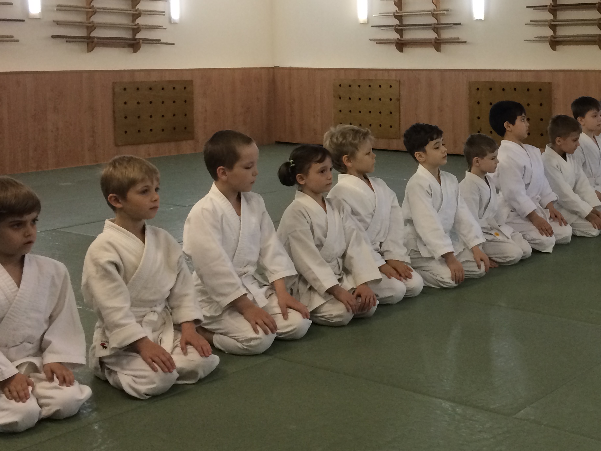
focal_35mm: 52
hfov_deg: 35.8
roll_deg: +0.1
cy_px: 117
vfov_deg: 27.7
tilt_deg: -3.0
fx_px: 903
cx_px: 467
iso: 80
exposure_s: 1/33
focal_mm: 4.15
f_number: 2.2
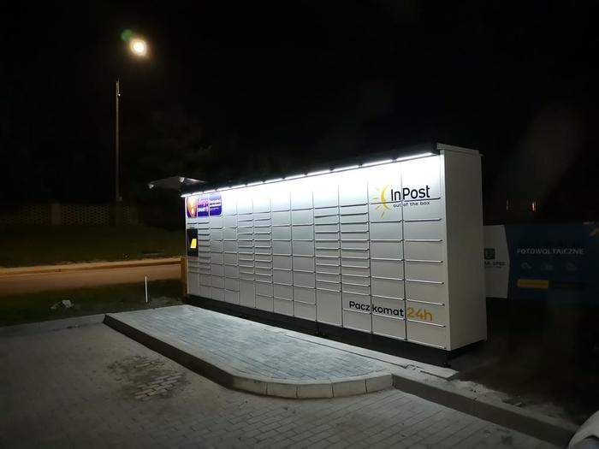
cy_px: 224
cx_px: 300
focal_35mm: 26
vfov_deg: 53.1
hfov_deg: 67.3
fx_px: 450
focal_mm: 4.75
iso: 800
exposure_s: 1/25
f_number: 1.8
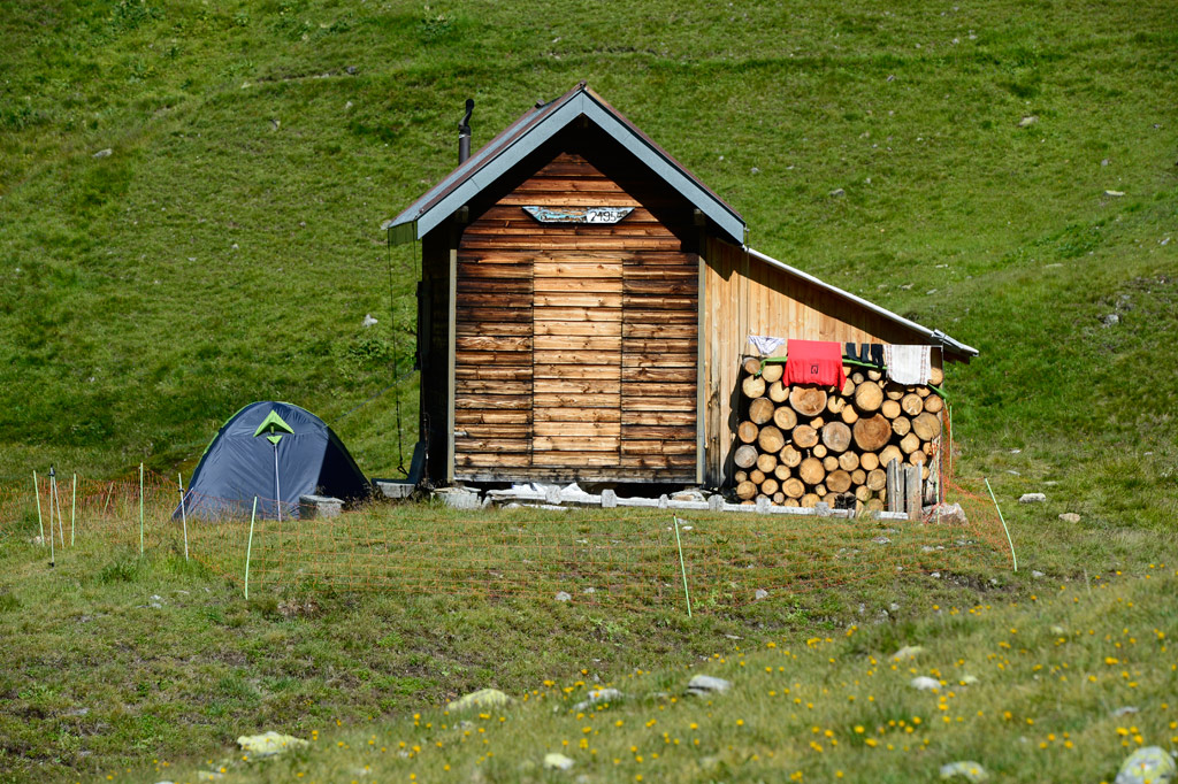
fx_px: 5724
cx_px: 589
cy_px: 392
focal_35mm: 175
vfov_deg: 7.8
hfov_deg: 11.7
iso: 100
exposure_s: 1/200
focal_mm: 175
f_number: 9
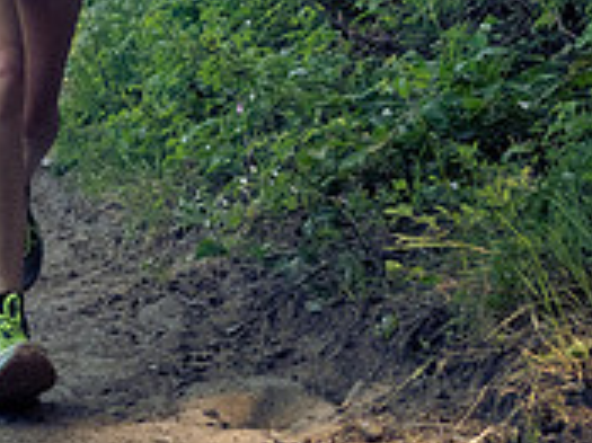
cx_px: -386
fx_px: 2153
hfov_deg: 14.3
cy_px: -215
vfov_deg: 11.3
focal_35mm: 126
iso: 1250
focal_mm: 19
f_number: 3.2
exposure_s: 1/1000
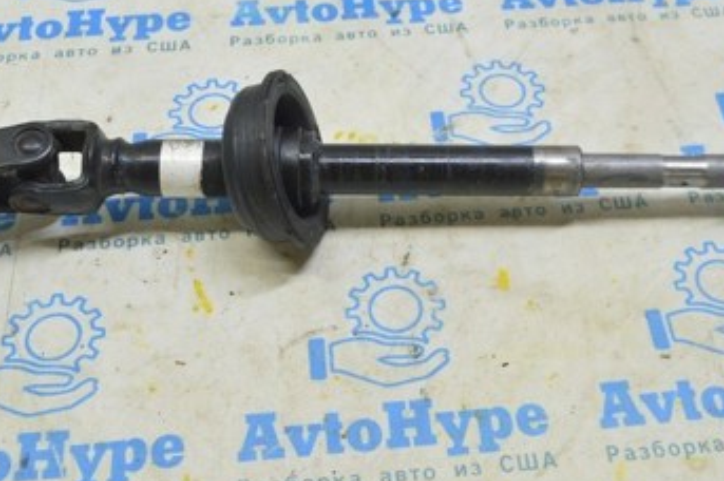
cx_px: 376
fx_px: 1125
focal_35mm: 56
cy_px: 149
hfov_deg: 35.7
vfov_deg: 24.0
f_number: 5.6
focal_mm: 20
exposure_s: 1/20
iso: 400
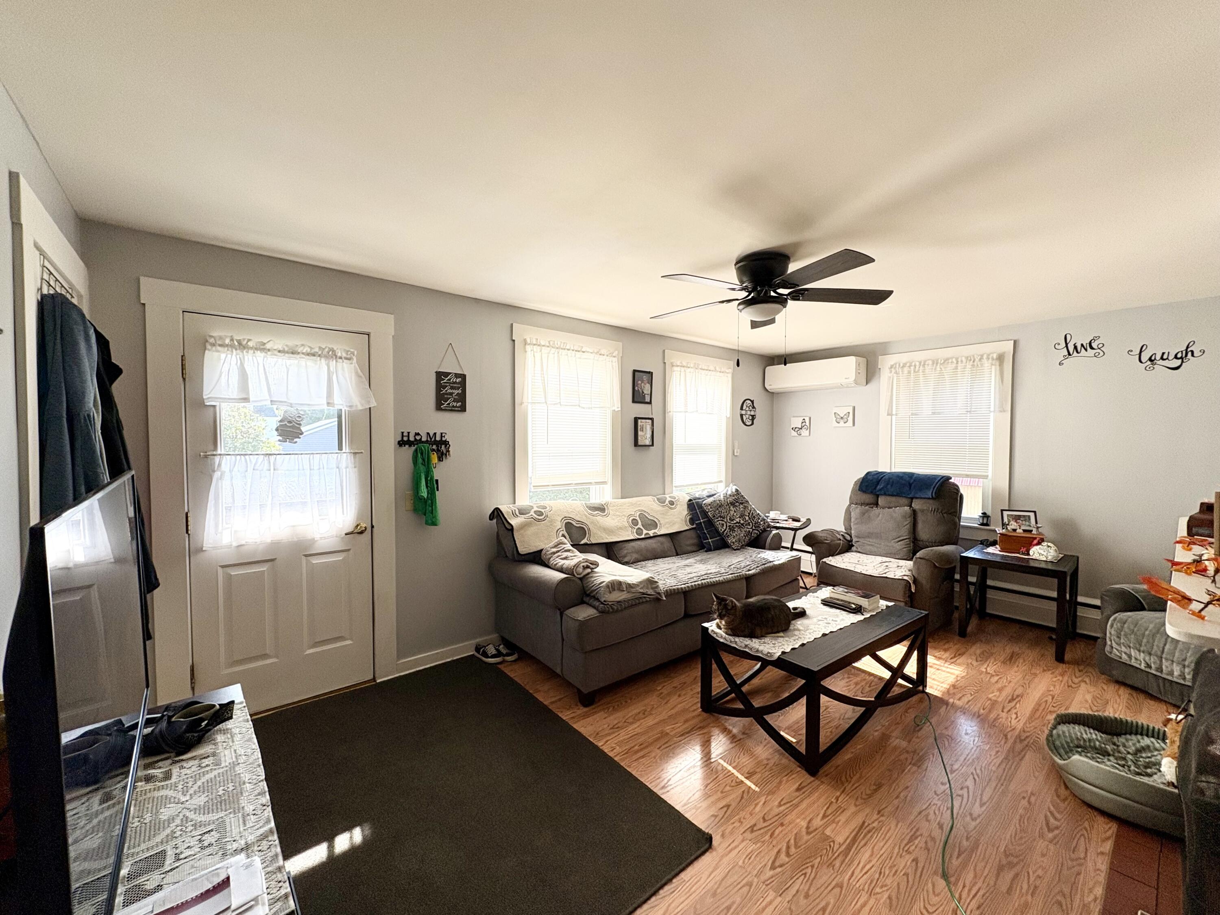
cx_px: 610
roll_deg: +0.6
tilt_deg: -1.1
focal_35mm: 14
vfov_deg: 85.7
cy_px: 458
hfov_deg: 102.1
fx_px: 493
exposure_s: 1/134
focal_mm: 2.22
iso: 64
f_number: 2.2
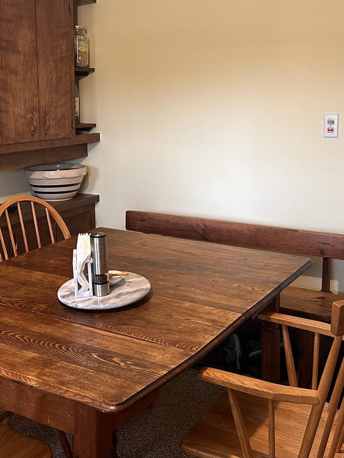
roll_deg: -0.4
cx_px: 156
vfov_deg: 40.1
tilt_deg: -7.3
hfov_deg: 30.9
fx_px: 623
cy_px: 162
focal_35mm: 47
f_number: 1.78
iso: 200
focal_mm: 6.86
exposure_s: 1/60
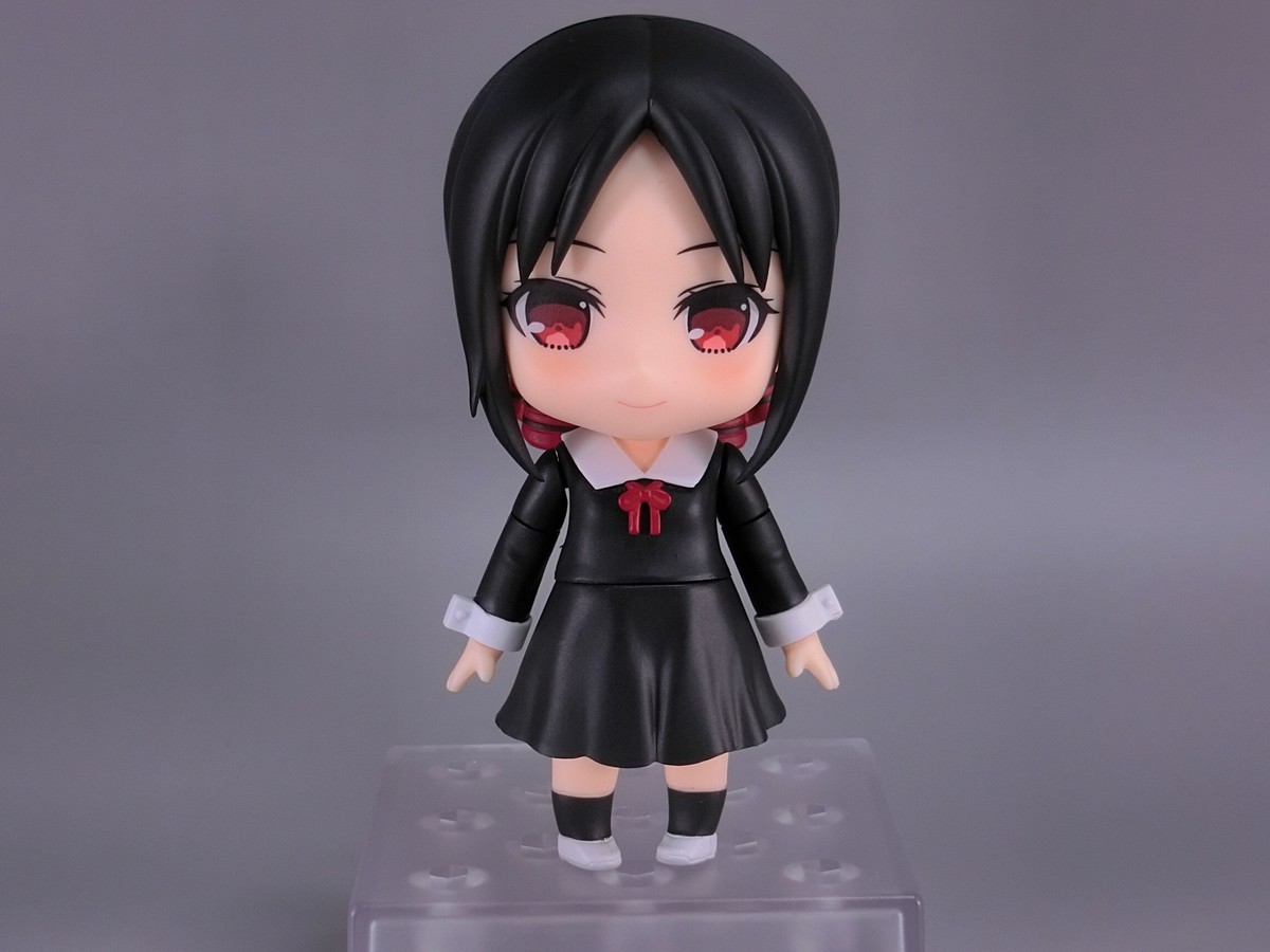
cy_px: 476
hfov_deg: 24.4
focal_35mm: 80
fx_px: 2935
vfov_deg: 18.4
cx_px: 635
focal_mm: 14.3
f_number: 5.4
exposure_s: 1/25
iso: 200
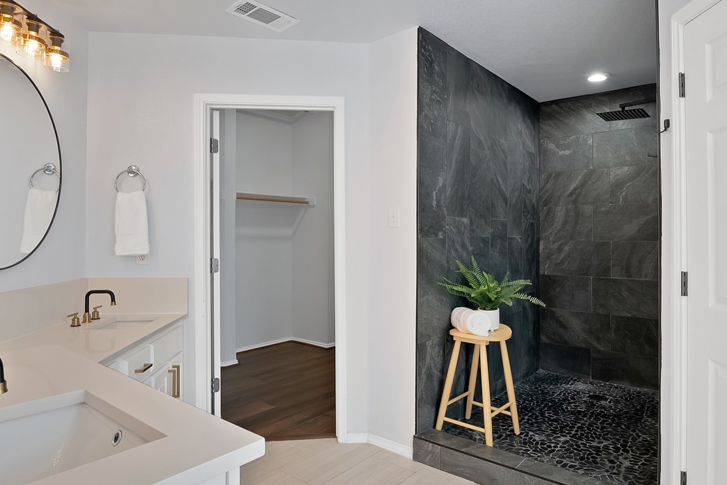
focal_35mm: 21
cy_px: 227
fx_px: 424
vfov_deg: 59.5
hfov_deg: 81.1
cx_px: 389
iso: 640
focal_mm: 12
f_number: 9
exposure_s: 1/10
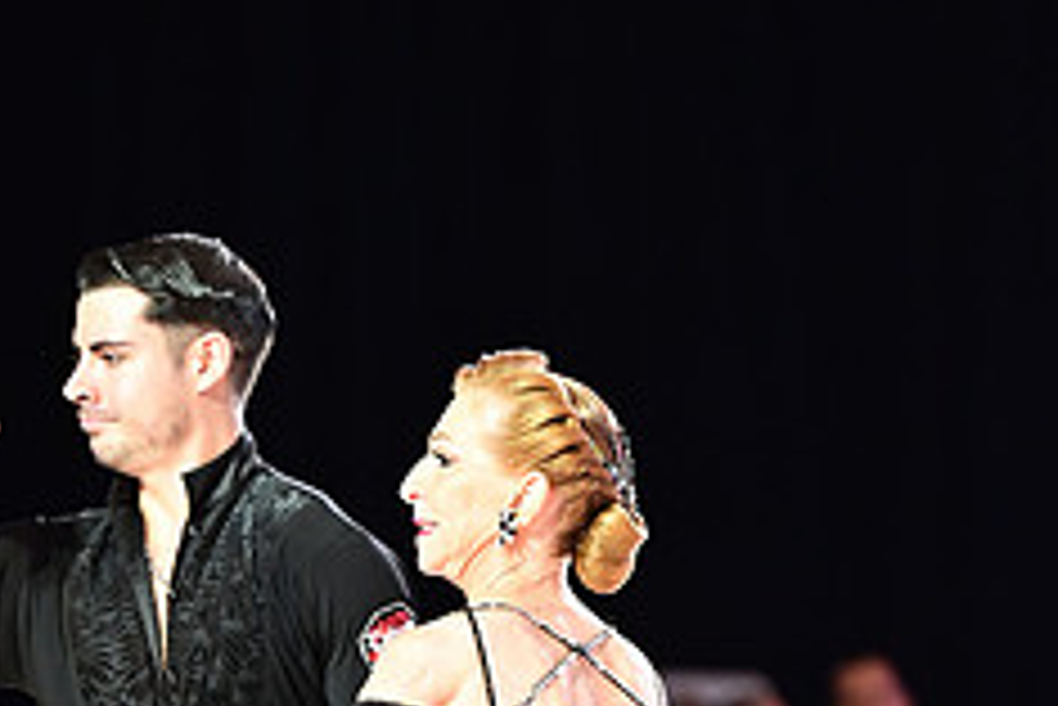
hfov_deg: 6.0
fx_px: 10145
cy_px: 967
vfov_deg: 4.0
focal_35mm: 345
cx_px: 437
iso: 1600
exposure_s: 1/160
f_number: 2.8
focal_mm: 140
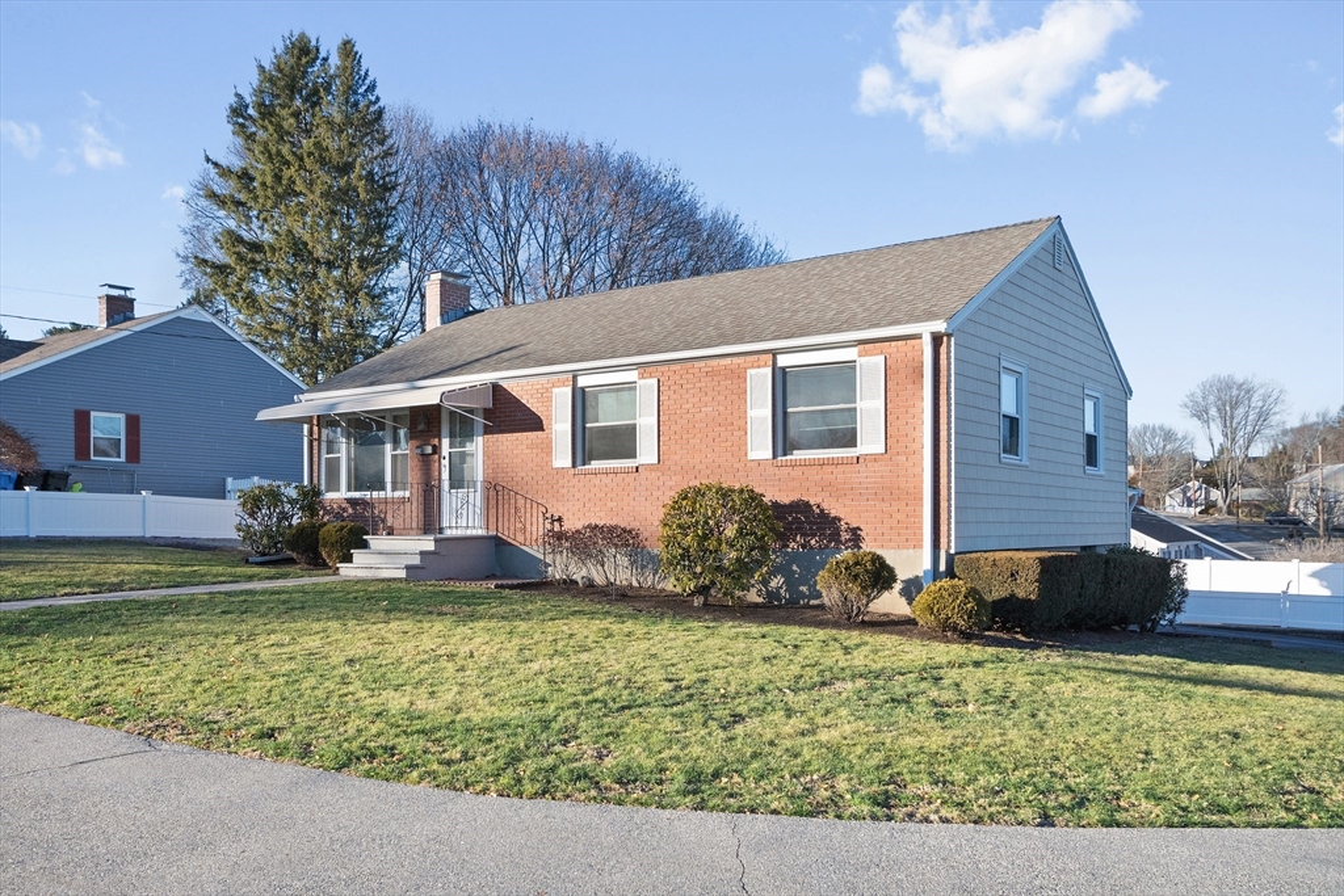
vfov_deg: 43.6
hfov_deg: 61.9
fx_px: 1120
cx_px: 672
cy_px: 448
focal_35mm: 30
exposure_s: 1/1250
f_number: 6.3
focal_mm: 20
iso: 640
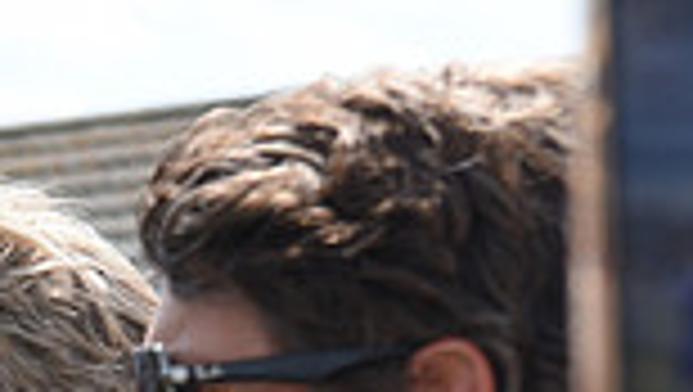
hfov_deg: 8.7
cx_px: -225
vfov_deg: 4.9
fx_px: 4507
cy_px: 836
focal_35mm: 245
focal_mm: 62
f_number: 5.6
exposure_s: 1/1250
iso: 400
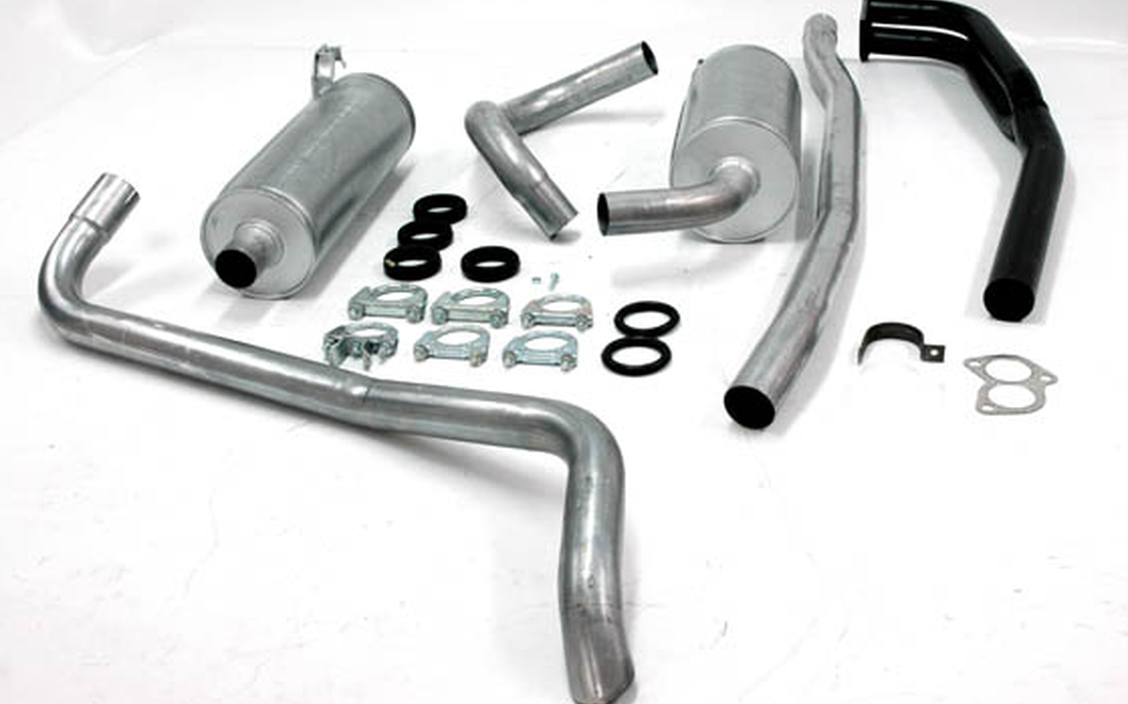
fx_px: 1461
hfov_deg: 42.2
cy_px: 342
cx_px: 569
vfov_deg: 27.1
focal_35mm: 48
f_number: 11
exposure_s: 1/4
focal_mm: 29
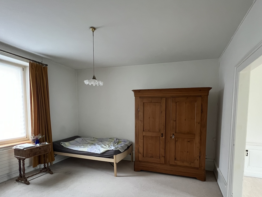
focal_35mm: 16
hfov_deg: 93.6
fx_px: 121
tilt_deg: -3.6
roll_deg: -0.4
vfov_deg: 77.2
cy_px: 119
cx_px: 153
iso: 500
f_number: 1.8
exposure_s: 1/60
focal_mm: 1.57
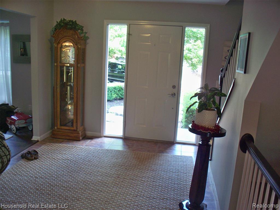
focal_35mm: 35
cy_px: 105
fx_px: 283
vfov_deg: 40.7
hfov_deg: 52.6
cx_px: 140
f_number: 2.8
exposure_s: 1/30
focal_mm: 7.54
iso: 160
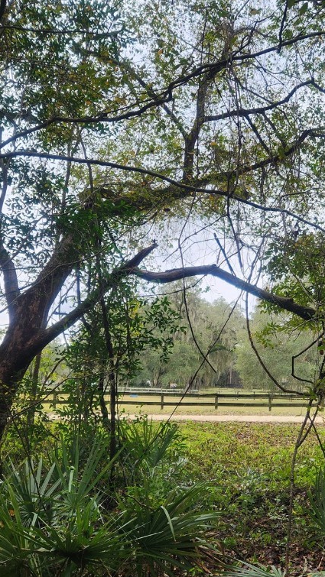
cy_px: 292
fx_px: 521
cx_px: 243
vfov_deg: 58.0
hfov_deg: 34.0
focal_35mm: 34
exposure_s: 1/213
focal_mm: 5.4
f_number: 1.8
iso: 20
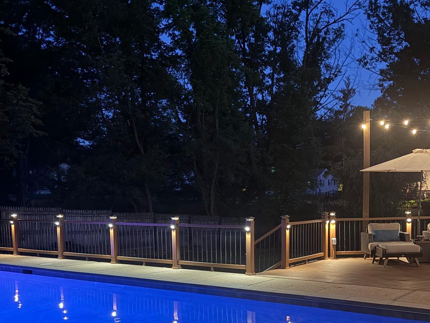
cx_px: 259
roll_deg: +0.7
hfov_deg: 42.7
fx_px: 547
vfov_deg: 32.1
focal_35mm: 44
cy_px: 253
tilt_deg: -6.6
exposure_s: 1/11
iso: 1250
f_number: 1.78
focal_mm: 6.76
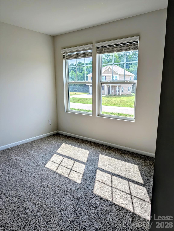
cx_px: 87
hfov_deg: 56.9
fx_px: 160
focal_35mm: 24
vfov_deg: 71.5
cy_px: 116
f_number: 1.68
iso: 16
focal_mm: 6.9
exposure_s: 1/3584
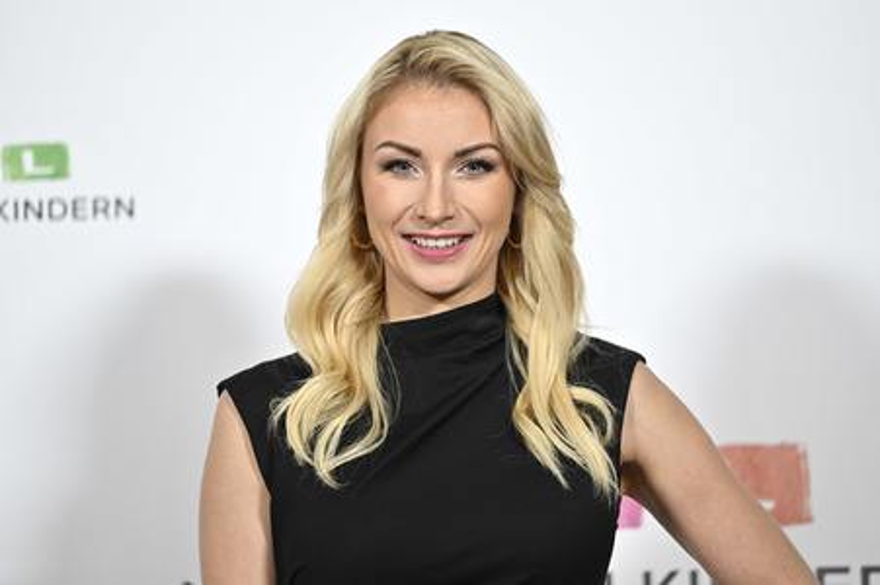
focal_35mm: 175
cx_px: 440
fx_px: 4275
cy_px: 292
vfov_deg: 7.8
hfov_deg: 11.8
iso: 1000
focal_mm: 175
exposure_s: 1/500
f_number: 2.8
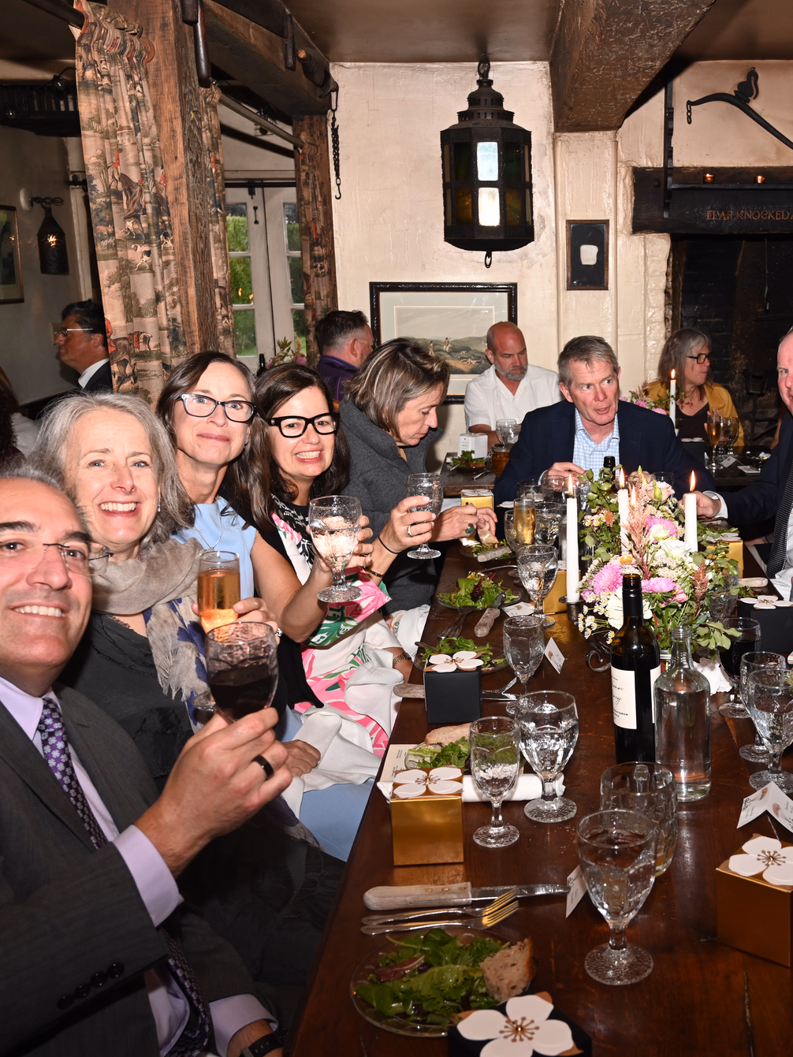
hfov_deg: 37.1
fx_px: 1153
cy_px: 526
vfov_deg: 49.3
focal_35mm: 38
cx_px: 591
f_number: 6.3
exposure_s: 1/60
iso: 500
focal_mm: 25.5
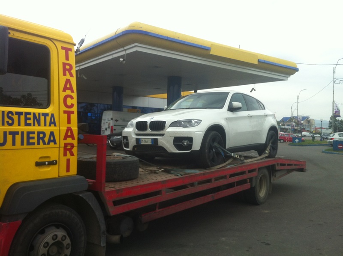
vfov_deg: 40.6
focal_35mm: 35
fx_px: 346
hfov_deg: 52.7
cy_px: 128
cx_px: 172
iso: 80
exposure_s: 1/195
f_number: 2.8
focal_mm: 3.85
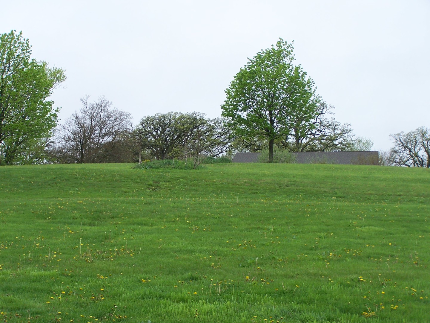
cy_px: 162
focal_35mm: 67
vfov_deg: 21.9
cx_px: 215
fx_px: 832
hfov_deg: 29.0
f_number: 3.2
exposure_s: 1/250
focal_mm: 11.1
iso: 80
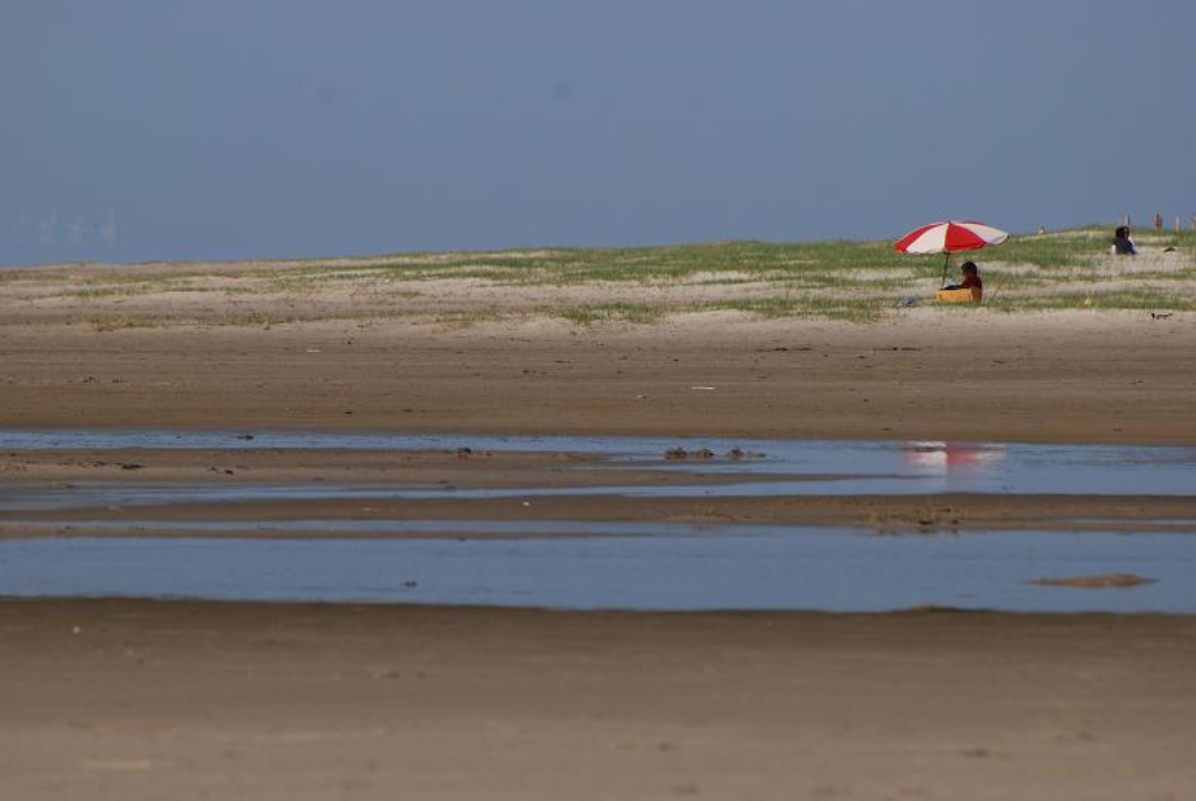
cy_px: 400
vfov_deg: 3.1
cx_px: 598
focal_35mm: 450
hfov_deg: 4.6
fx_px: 14970
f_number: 8
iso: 200
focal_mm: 300
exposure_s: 1/800
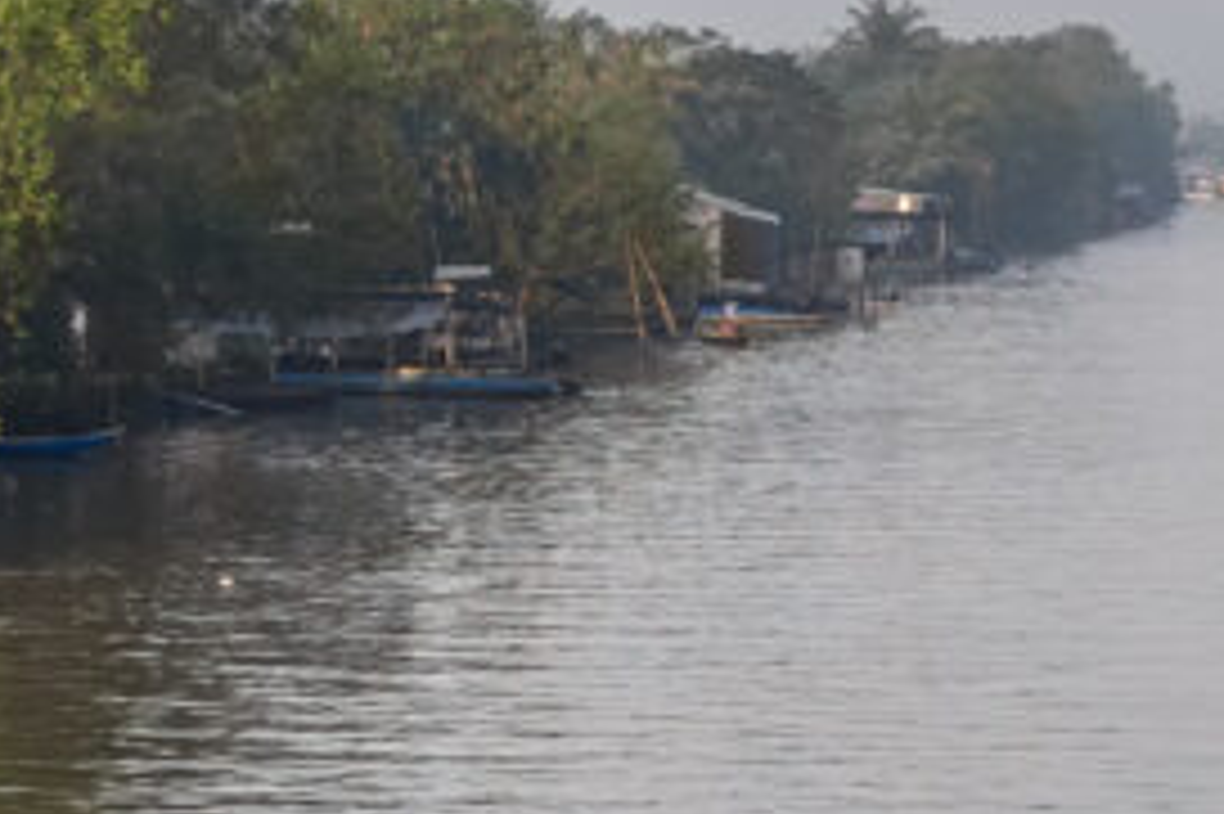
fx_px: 6830
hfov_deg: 10.1
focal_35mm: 201
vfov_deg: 6.8
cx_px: 1503
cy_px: 463
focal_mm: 32
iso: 100
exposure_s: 1/640
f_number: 8
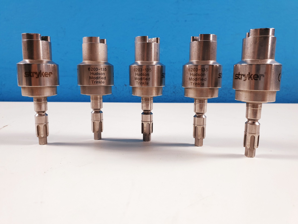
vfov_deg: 53.1
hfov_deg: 67.3
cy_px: 112
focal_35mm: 26
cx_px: 149
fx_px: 224
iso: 80
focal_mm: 4.3
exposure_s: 1/50
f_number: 2.4
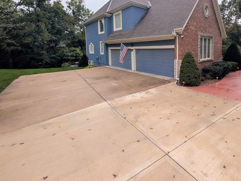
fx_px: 118
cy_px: 56
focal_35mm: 17
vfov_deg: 72.0
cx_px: 157
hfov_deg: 88.4
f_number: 1.7
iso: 54
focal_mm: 2.02
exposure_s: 1/380
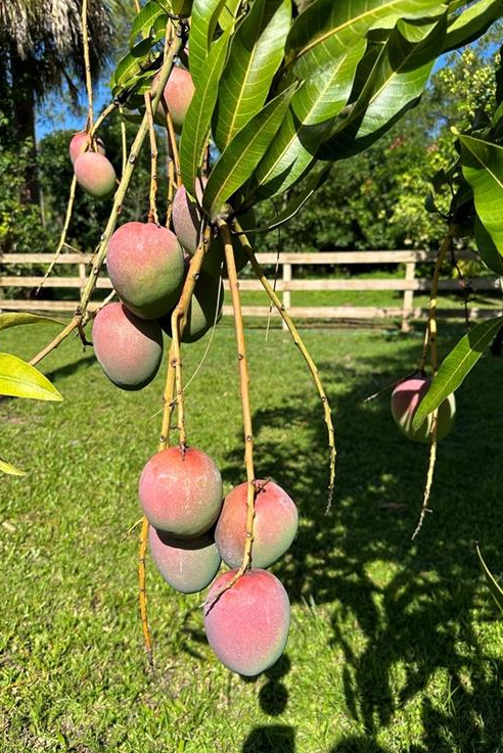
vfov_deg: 69.4
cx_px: 225
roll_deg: -0.5
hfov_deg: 49.5
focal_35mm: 26
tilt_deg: -11.8
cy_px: 375
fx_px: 544
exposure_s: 1/3247
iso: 80
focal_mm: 6.86
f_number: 1.78
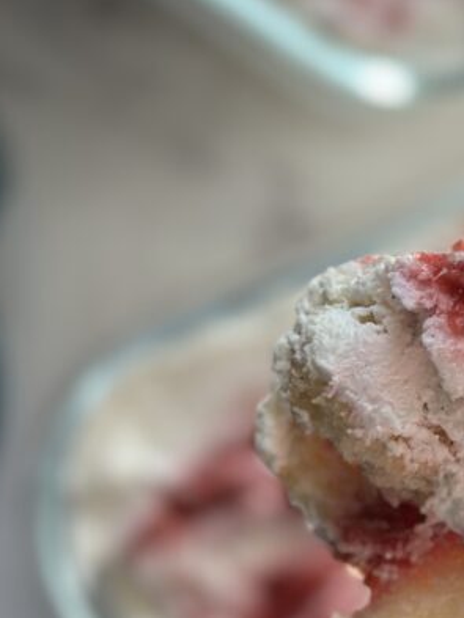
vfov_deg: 15.6
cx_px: 591
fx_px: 2233
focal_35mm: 125
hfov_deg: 11.6
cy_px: 552
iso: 80
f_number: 1.78
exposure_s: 1/421
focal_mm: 6.86
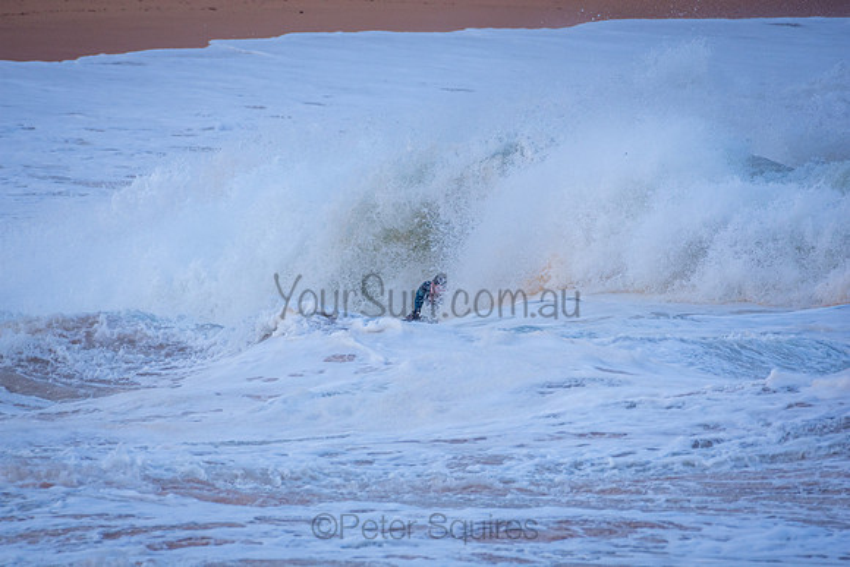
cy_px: 284
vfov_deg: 1.8
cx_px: 425
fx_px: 17712
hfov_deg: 2.7
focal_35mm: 750
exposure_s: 1/640
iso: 200
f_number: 6.3
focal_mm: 500
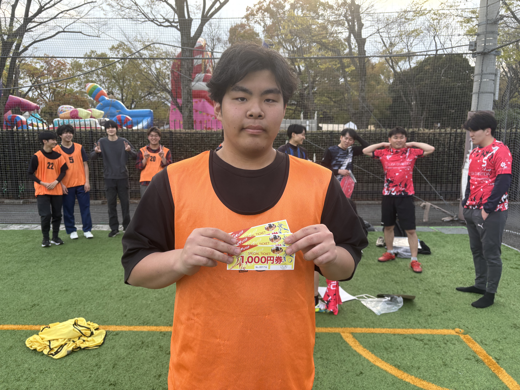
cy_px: 195
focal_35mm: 26
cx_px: 260
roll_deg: +0.3
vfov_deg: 53.1
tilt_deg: -7.7
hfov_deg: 67.3
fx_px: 391
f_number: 1.6
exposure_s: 1/256
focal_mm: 5.96
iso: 40
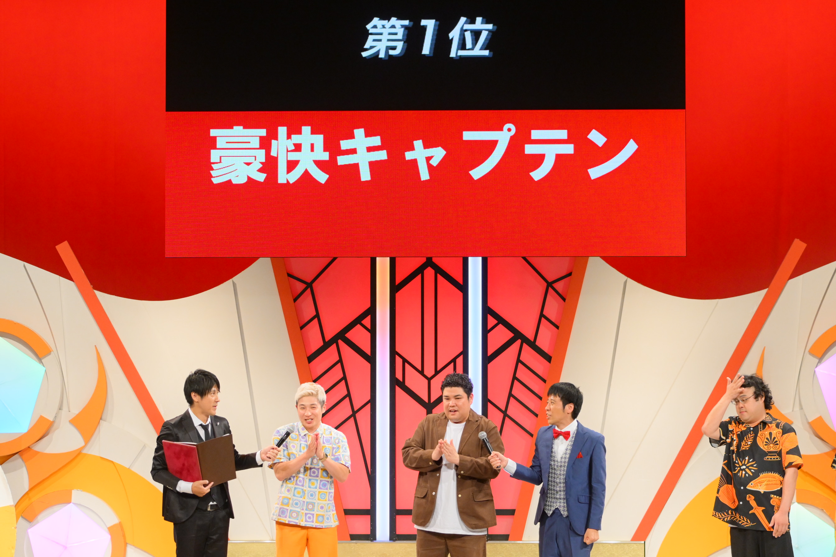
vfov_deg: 11.4
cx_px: 418
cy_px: 278
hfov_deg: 17.1
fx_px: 2786
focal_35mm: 120
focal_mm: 80
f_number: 5.6
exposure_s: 1/200
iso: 2500
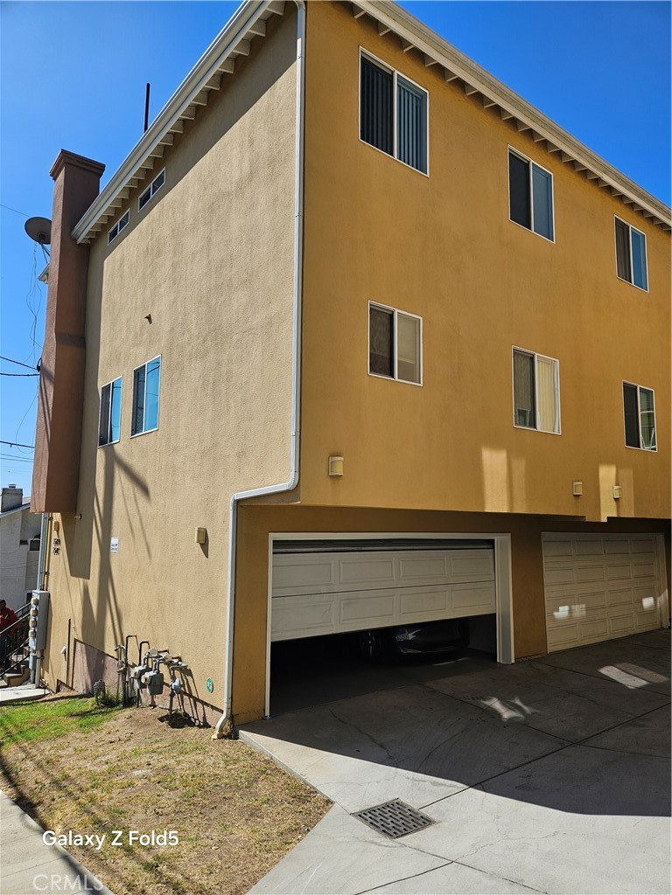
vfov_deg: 73.9
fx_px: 595
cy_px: 448
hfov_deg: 58.9
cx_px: 336
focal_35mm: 23
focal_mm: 5.4
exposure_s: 1/1930
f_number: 1.8
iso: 25
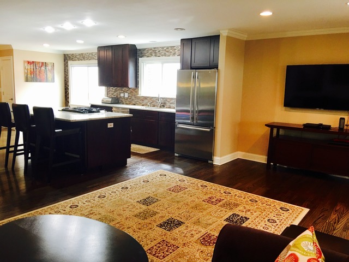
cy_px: 131
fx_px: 292
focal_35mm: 29
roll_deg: -1.1
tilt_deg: -8.0
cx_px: 174
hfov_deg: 61.7
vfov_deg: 48.2
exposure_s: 1/15
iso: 50
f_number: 2.2
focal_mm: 4.15
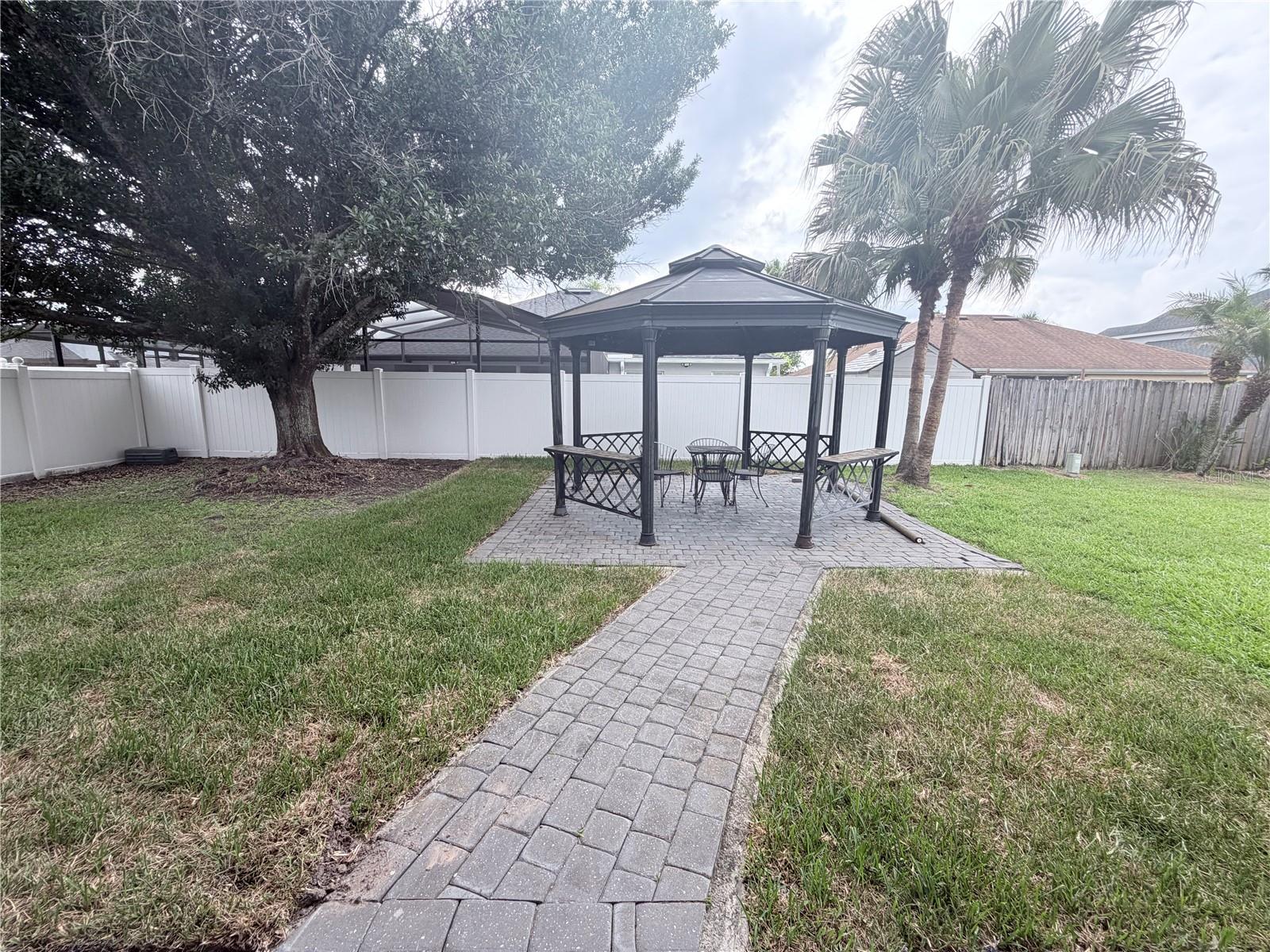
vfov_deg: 85.7
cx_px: 635
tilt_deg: -8.5
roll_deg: -0.3
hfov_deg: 102.1
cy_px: 476
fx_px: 514
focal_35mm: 14
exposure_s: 1/319
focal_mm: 2.22
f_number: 2.2
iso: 50
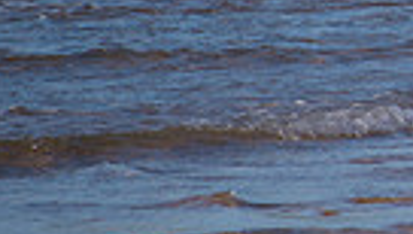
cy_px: -84
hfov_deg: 1.0
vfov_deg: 0.5
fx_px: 24437
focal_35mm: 2228
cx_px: 817
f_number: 5.6
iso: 280
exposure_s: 1/2000
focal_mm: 500
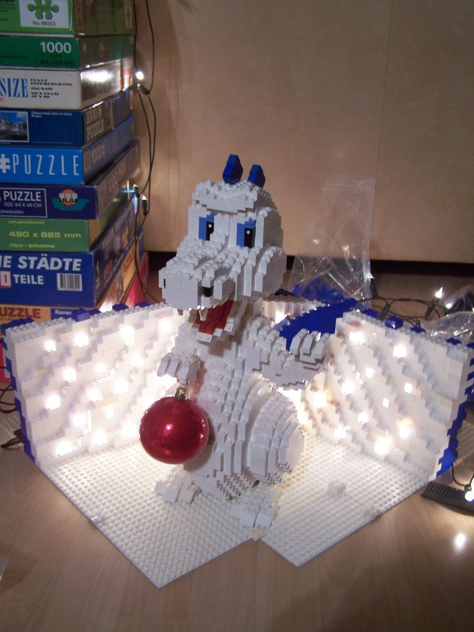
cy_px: 316
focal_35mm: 38
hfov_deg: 37.7
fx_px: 694
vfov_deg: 49.0
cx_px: 237
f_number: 2.8
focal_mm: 6.3
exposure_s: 1/2
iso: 80
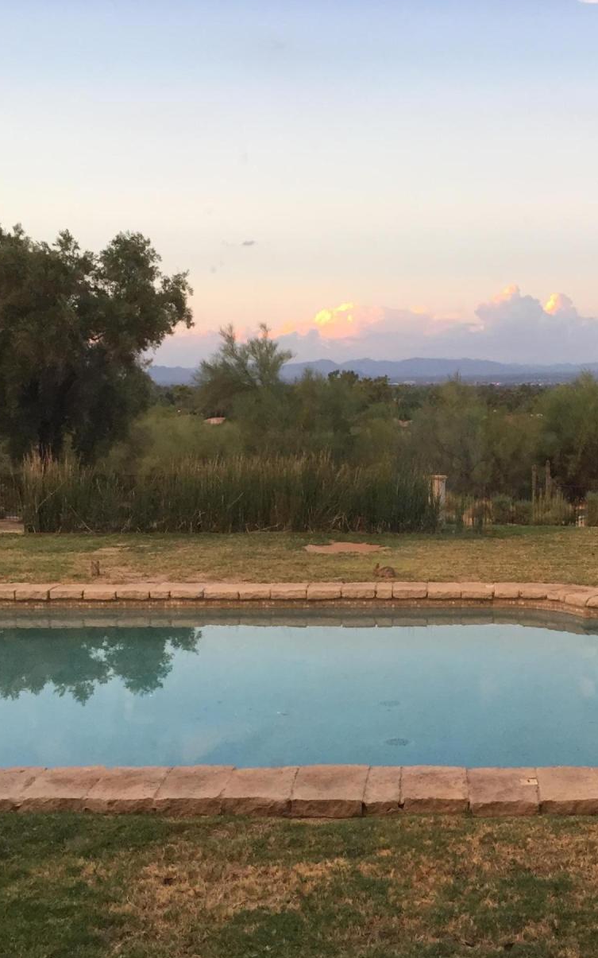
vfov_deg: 39.5
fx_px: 1330
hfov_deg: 25.1
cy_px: 541
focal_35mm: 51
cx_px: 434
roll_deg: +0.3
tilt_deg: -6.4
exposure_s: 1/40
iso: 32
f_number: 2.2
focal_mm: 4.15
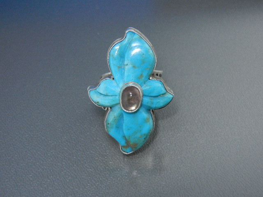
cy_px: 98
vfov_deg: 28.0
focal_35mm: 52
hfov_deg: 36.8
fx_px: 395
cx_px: 132
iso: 800
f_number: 7.8
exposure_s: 1/30
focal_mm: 9.3
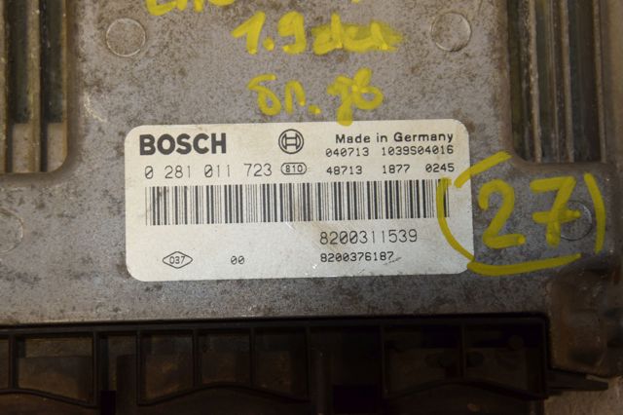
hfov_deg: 16.1
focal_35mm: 128
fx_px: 2205
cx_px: 312
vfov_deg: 10.7
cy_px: 208
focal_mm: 85
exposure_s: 1/200
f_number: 8
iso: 800
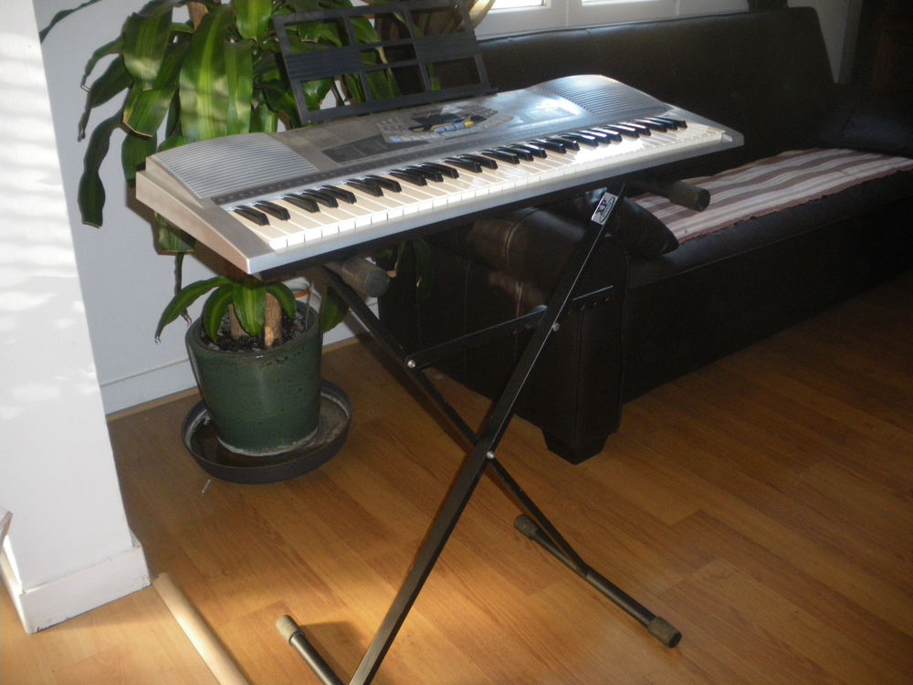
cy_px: 342
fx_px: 950
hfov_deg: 51.4
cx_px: 456
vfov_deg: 39.7
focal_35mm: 36
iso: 400
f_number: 3.5
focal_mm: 6.3
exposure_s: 1/50
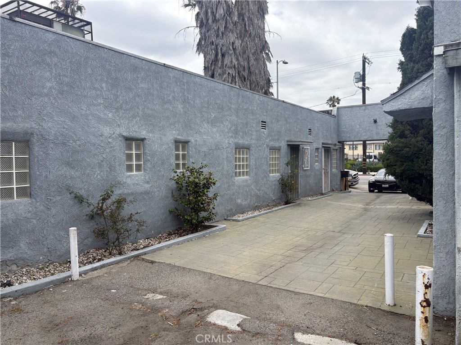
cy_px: 172
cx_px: 230
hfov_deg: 67.3
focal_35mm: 26
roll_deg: +0.7
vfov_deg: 53.1
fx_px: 346
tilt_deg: -3.4
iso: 64
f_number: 1.6
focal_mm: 5.96
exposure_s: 1/2985
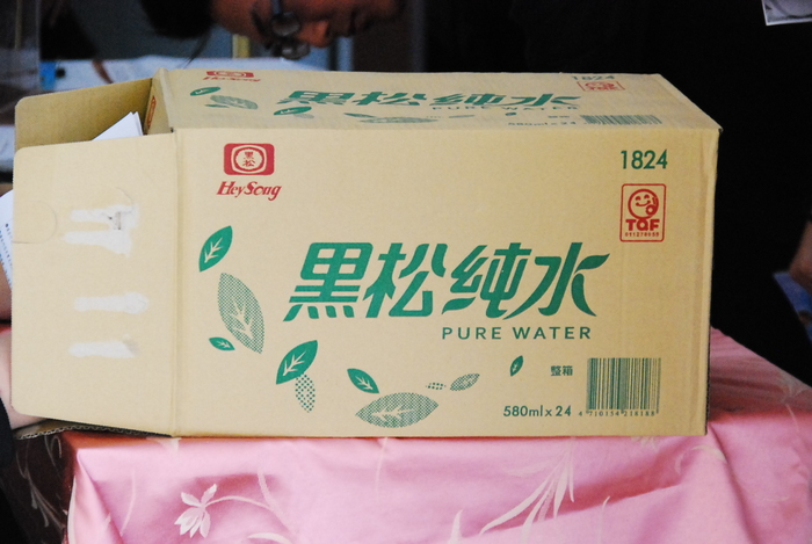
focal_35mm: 147
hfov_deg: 13.9
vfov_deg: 9.4
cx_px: 406
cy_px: 272
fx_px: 3321
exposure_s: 1/50
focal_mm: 98
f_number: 6.3
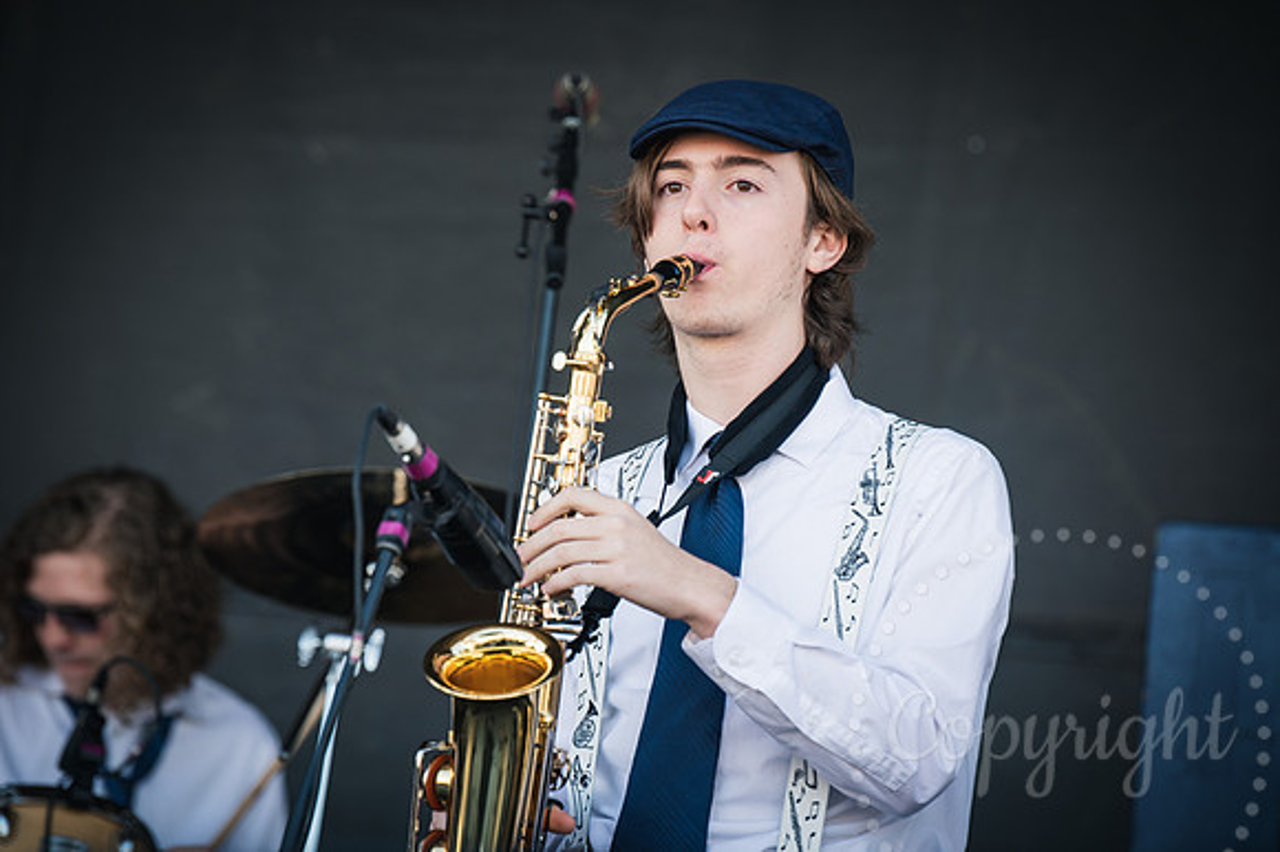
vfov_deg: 8.1
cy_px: 426
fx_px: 6041
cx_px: 640
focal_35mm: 170
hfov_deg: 12.1
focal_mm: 170
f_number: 4
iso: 200
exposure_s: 1/320
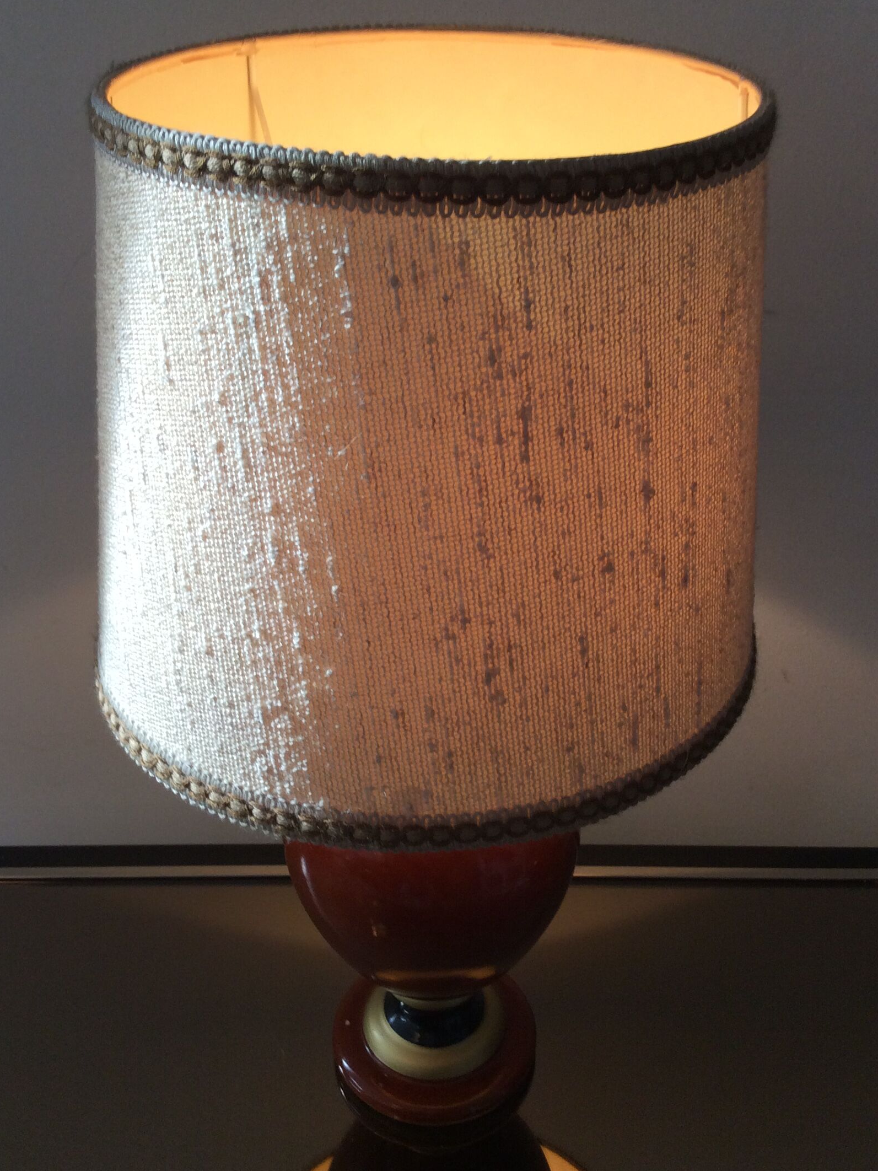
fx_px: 1319
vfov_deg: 47.9
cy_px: 562
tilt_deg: -32.9
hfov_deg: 36.8
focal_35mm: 39
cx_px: 433
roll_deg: +2.8
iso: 40
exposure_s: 1/50
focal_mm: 3.3
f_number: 2.4
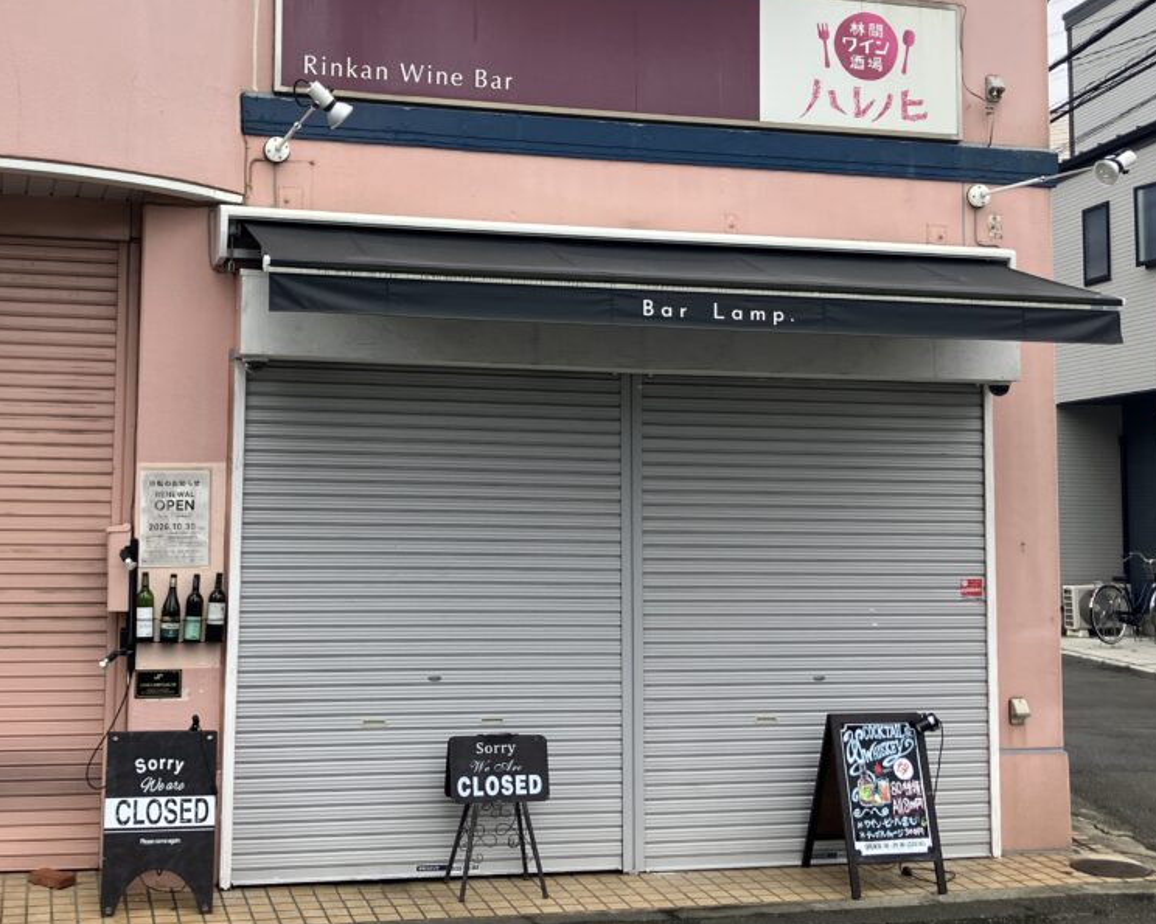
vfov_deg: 32.0
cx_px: 444
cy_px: 384
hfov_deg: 39.3
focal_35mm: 47
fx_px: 1608
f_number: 1.8
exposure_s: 1/169
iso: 25
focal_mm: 3.99
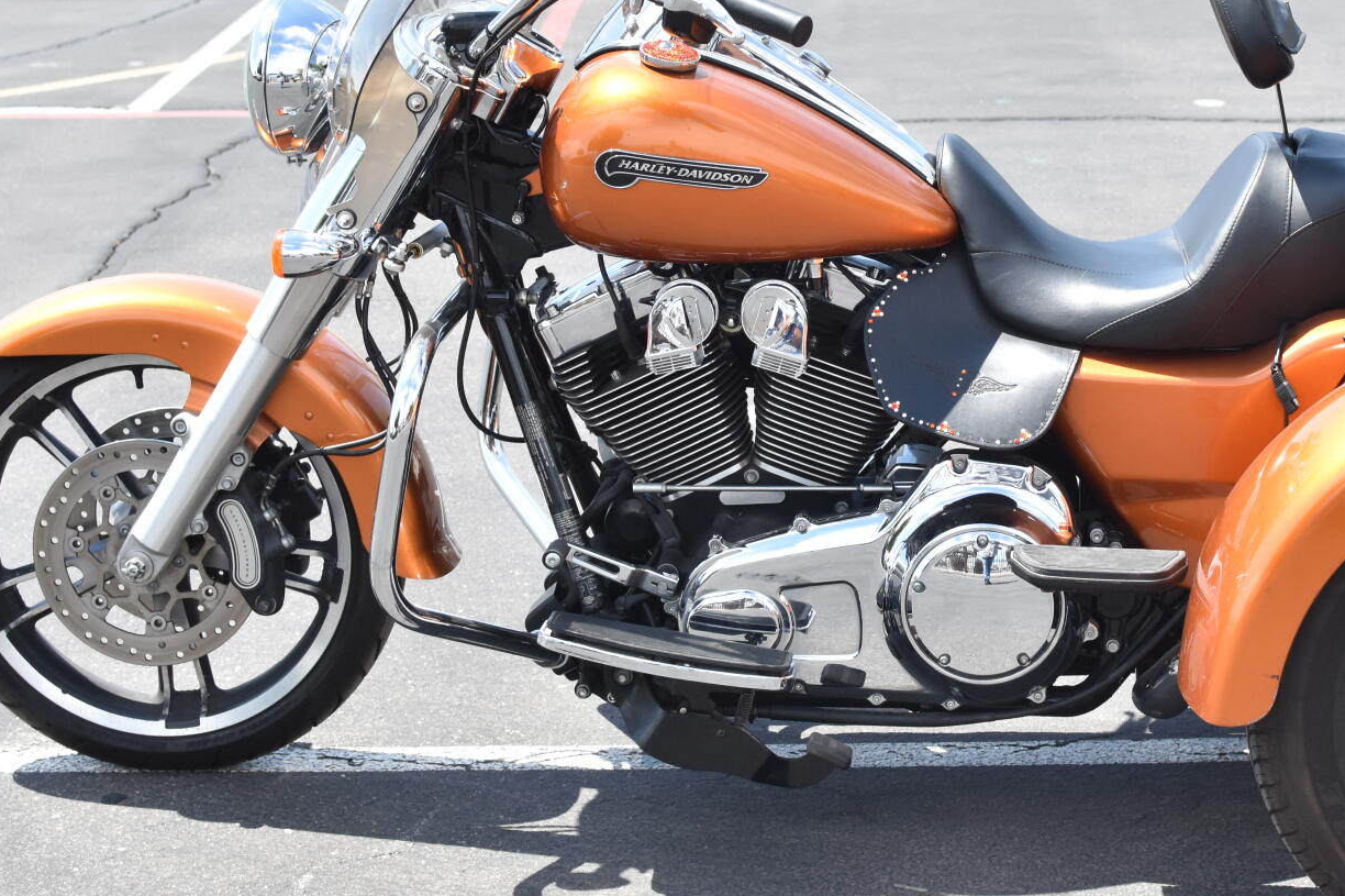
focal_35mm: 86
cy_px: 290
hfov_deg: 23.5
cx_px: 943
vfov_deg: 15.9
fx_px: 3205
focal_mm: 35
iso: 800
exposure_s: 1/2500
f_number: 4.5
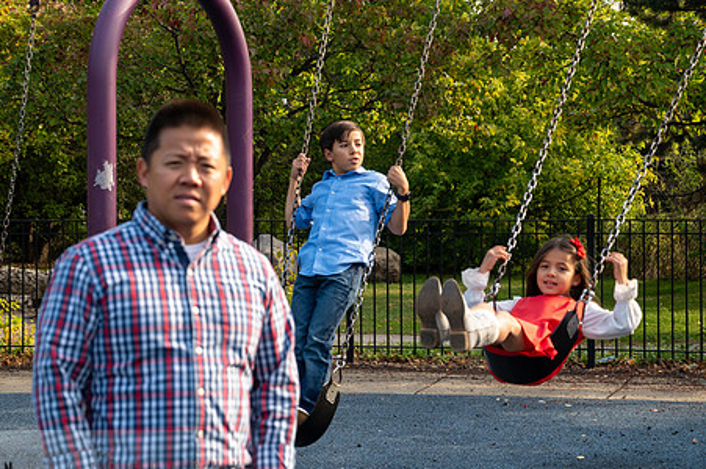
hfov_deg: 22.6
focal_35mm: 90
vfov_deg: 15.2
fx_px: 1764
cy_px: 189
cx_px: 294
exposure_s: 1/400
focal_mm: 70
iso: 400
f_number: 5.6
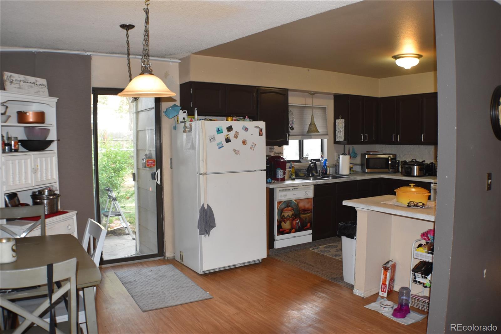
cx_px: 250
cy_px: 167
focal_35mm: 38
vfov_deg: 35.5
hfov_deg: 51.3
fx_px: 522
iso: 800
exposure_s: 1/80
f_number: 4.5
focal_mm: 25
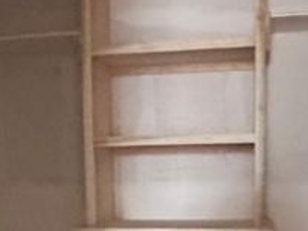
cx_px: 153
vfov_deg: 20.0
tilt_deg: -13.5
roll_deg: +2.5
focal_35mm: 70
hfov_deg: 27.8
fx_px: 623
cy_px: 258
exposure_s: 1/31
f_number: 2.2
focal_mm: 2.22
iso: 1600
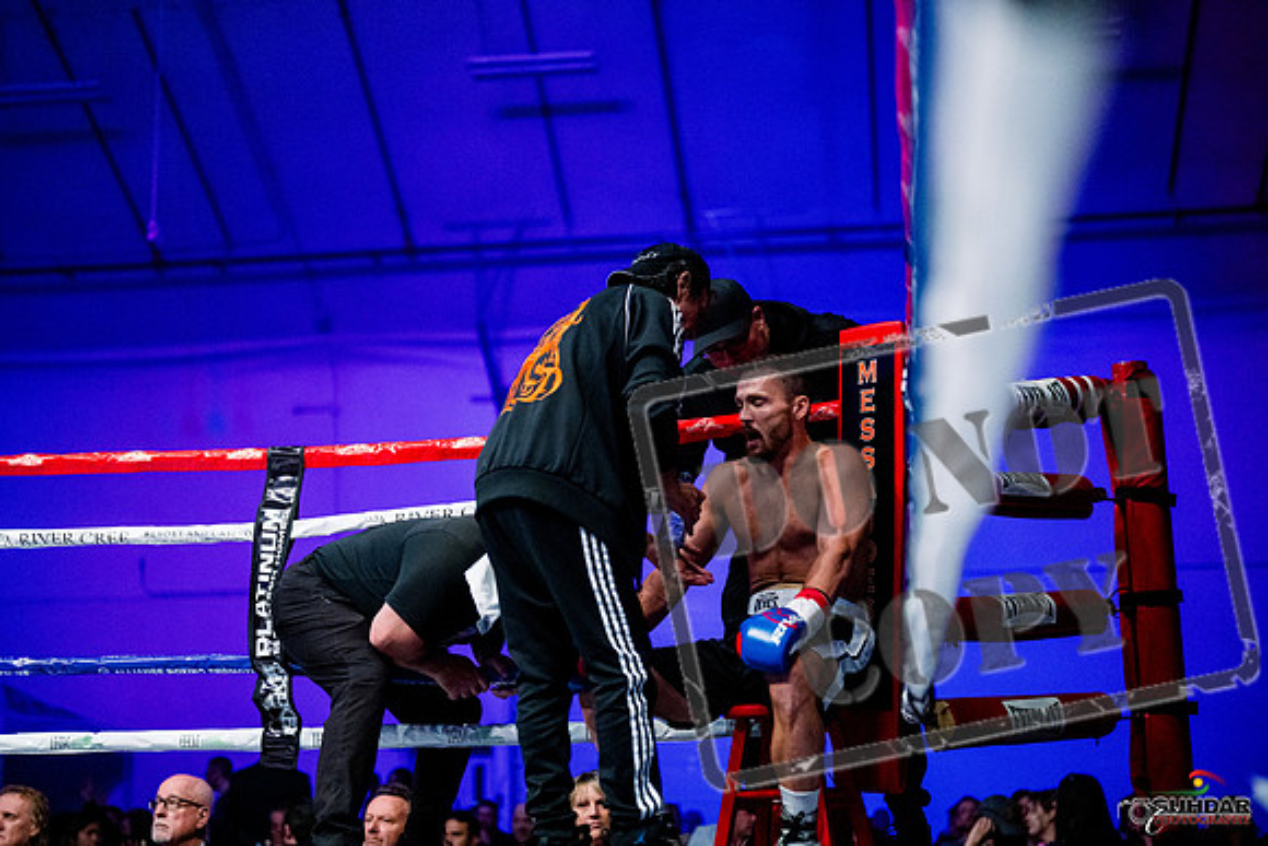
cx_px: 634
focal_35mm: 55
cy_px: 423
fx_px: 1945
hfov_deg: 36.1
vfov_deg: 24.5
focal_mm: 50
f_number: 1.4
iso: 6400
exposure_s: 1/1600
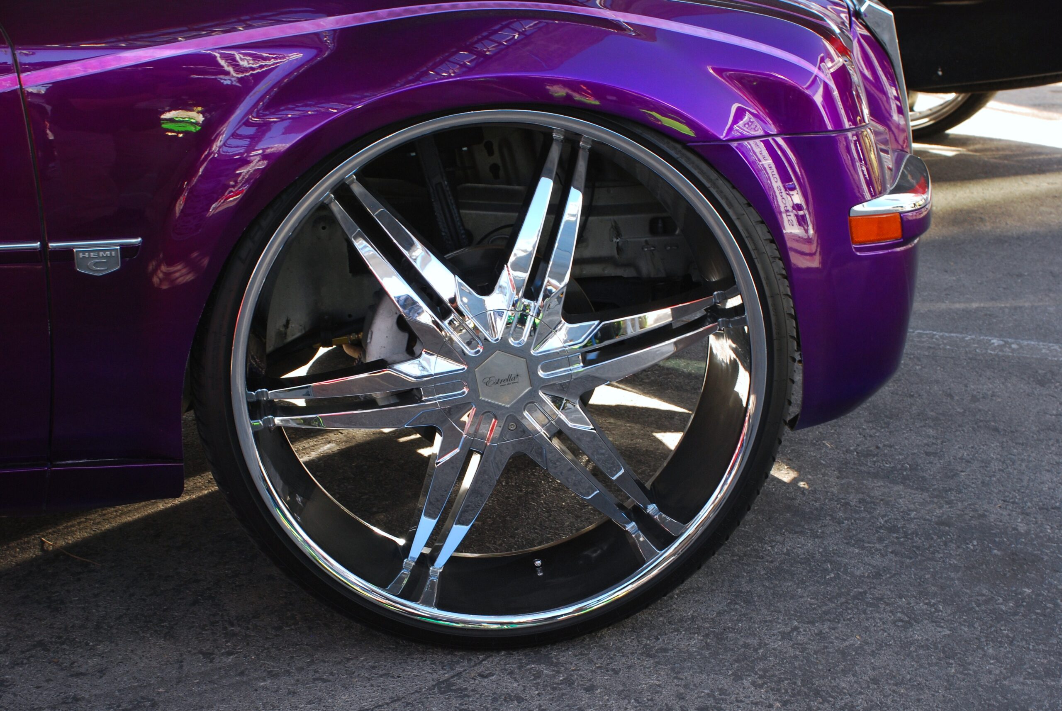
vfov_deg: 22.7
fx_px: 1772
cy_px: 356
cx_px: 531
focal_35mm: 60
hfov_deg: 33.4
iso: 220
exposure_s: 1/30
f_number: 8
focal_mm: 40
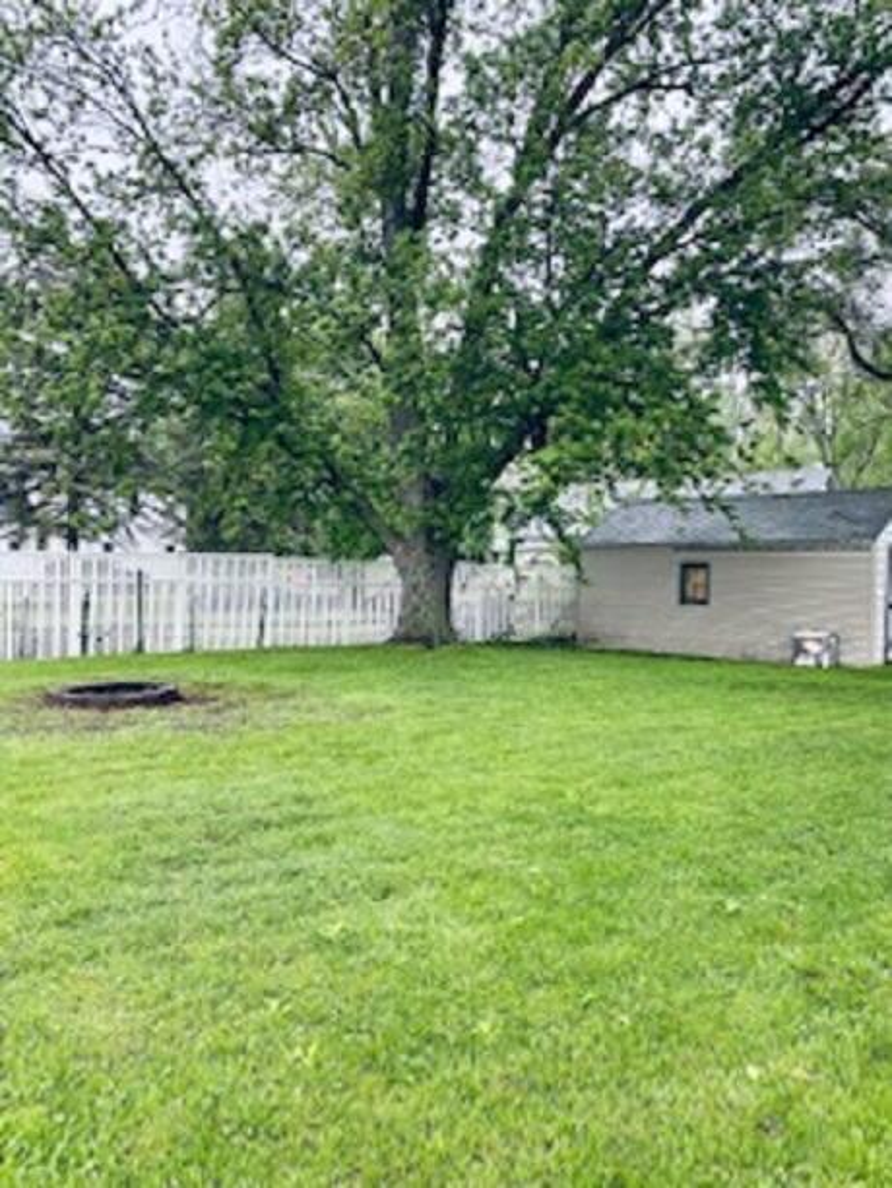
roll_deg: +0.3
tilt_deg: +0.1
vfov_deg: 67.3
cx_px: 446
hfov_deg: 53.1
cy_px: 594
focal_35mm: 26
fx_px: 893
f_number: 1.8
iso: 32
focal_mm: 4.25
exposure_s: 1/147
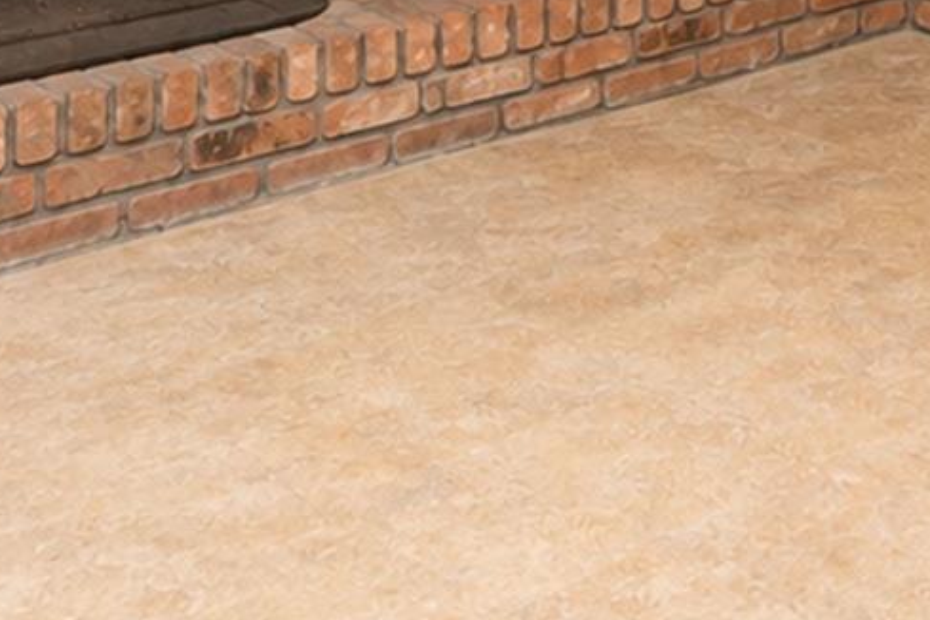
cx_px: 884
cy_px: -484
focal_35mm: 67
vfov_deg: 16.9
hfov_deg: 28.6
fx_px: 1731
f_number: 4
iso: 64
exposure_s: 1/8
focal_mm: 16
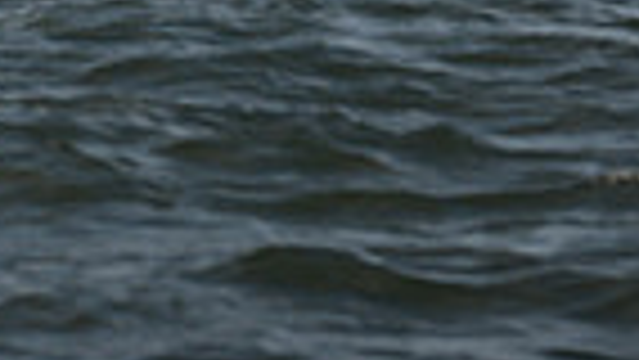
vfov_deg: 2.2
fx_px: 9458
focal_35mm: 558
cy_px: -932
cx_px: 83
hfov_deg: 3.9
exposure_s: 1/800
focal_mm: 130
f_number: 4.5
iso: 250
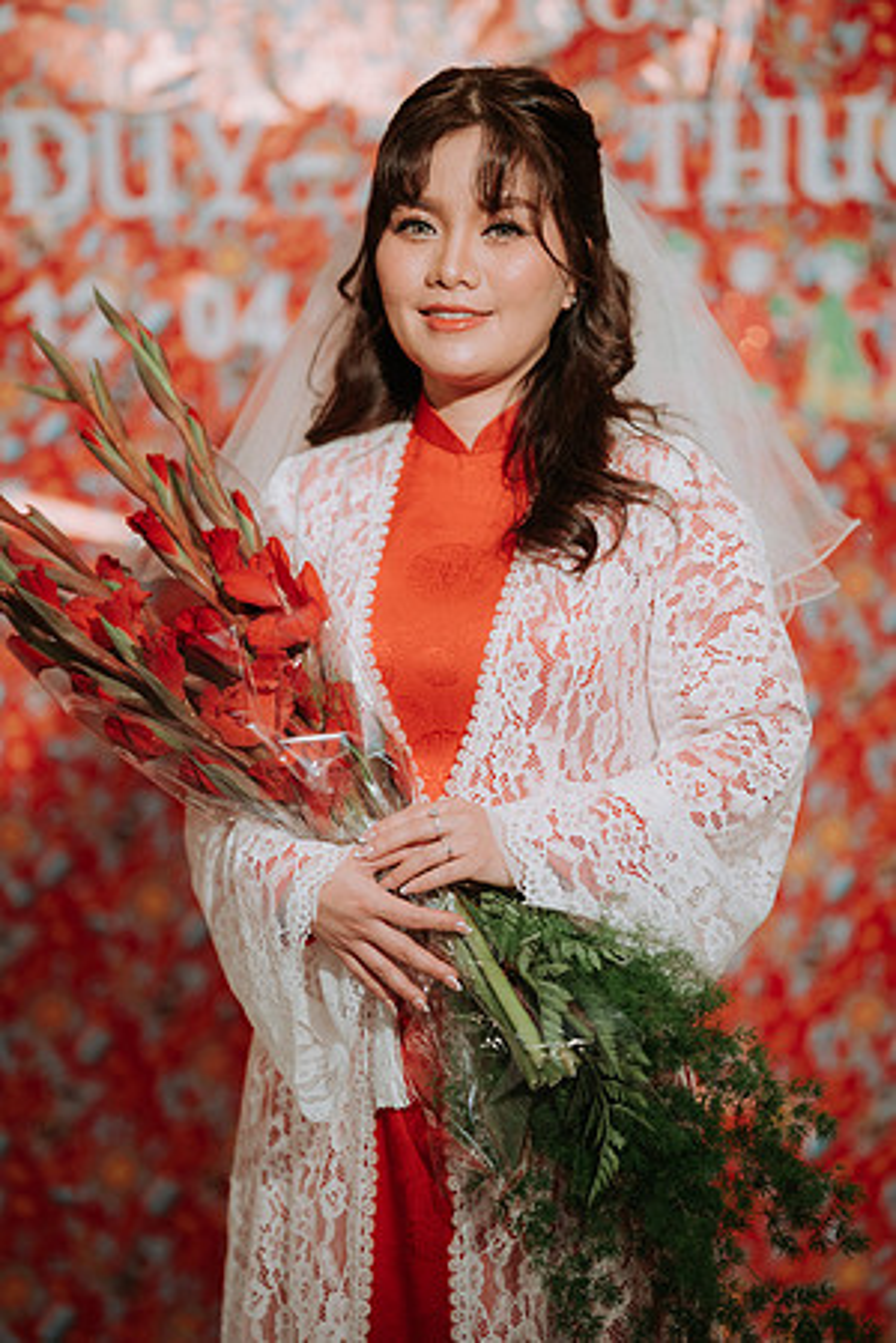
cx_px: 448
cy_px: 672
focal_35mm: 85
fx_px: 3173
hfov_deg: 16.1
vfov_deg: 23.9
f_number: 1.4
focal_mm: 85
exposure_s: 1/500
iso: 640
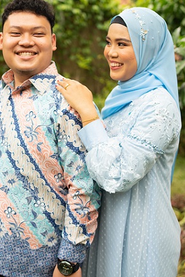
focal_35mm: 59
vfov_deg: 33.6
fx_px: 455
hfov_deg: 22.9
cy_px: 90
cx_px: 66
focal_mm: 35
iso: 100
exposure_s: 1/640
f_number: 2.5
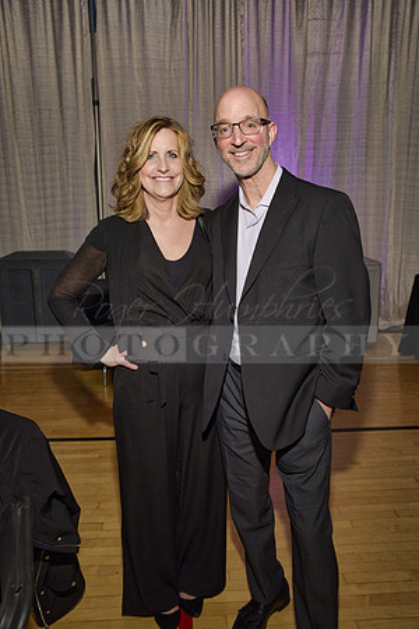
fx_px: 541
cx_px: 210
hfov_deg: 42.3
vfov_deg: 60.3
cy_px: 314
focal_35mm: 31
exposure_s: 1/60
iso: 200
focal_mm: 31
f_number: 5
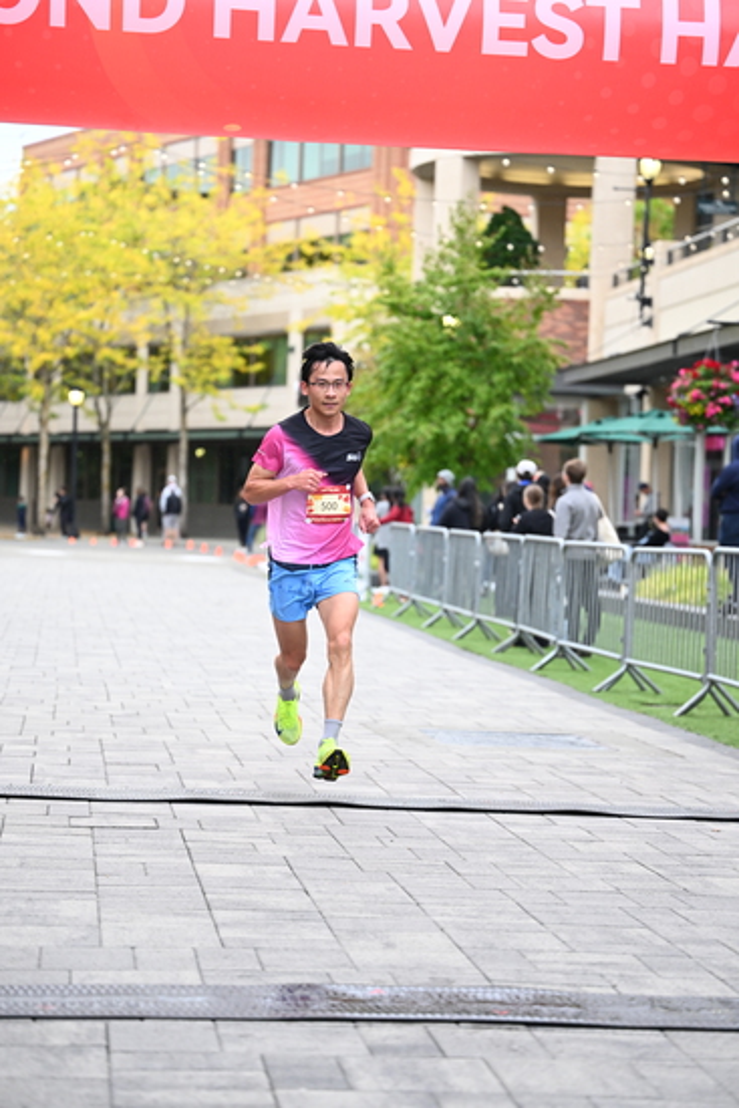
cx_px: 370
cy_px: 554
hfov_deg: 16.5
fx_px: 2554
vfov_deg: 24.5
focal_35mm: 83
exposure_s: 1/1600
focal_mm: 83
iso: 1250
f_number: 2.8
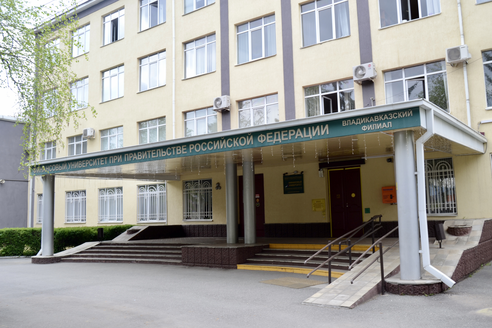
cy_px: 164
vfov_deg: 40.0
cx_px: 246
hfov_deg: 57.2
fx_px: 451
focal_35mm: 33
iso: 100
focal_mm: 22
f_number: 5.6
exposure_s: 1/80
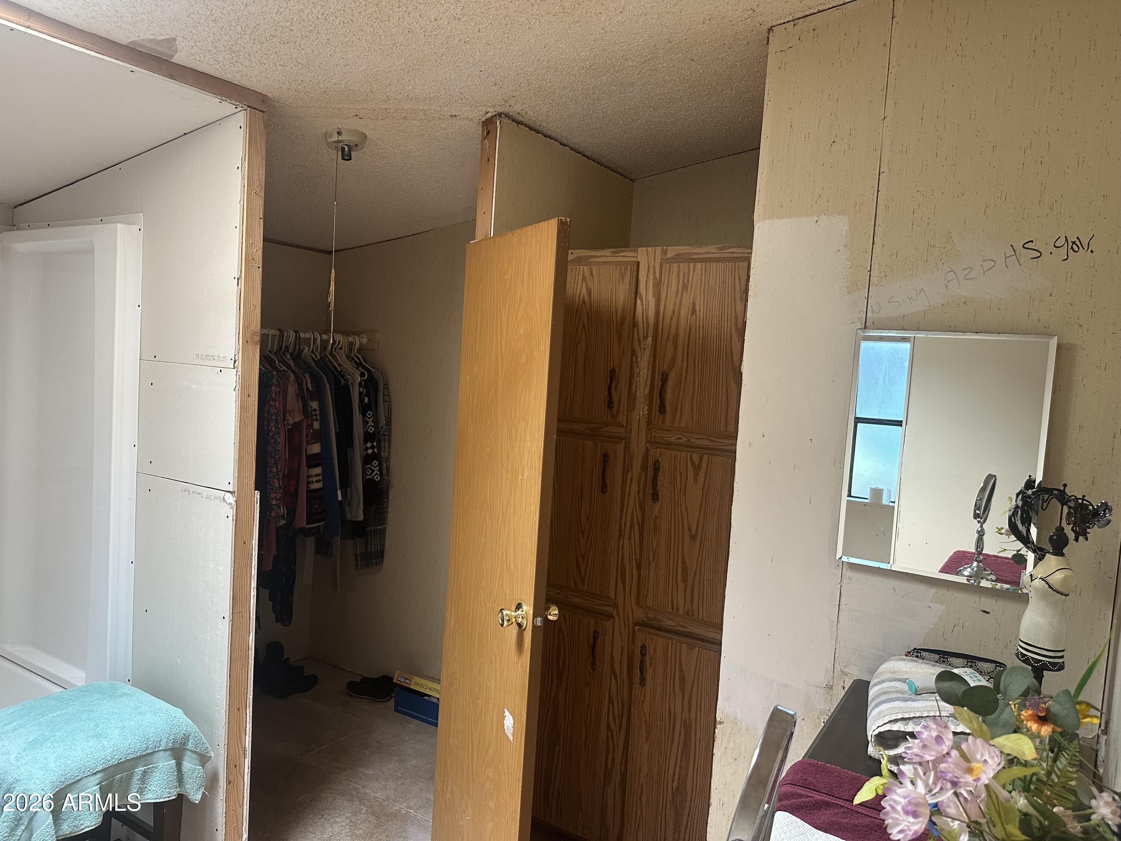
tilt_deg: -2.6
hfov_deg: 71.6
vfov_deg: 56.8
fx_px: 777
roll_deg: -3.6
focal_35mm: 24
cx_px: 560
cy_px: 420
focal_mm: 6.86
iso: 250
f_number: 1.78
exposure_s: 1/88
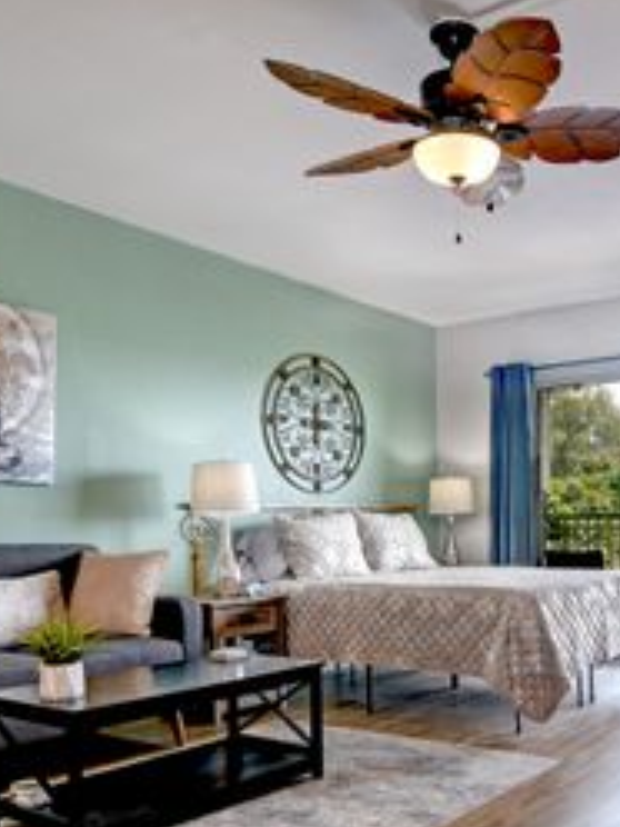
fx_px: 800
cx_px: 517
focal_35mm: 33
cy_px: 539
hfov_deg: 40.2
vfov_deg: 53.8
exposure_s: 1/20
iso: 200
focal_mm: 11.5
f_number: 6.3
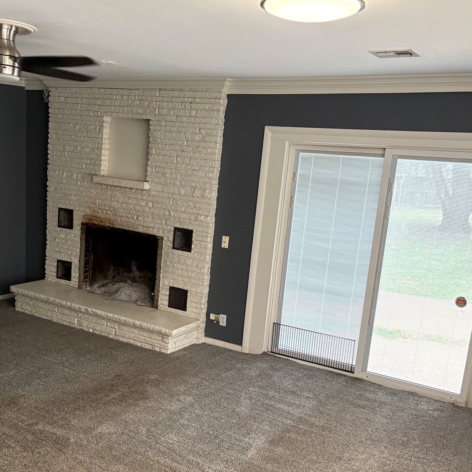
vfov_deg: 42.5
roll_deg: -3.8
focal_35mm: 39
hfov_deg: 42.3
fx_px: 602
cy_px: 294
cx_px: 159
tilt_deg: -13.2
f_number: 1.6
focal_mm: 5.96
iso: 200
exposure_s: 1/120
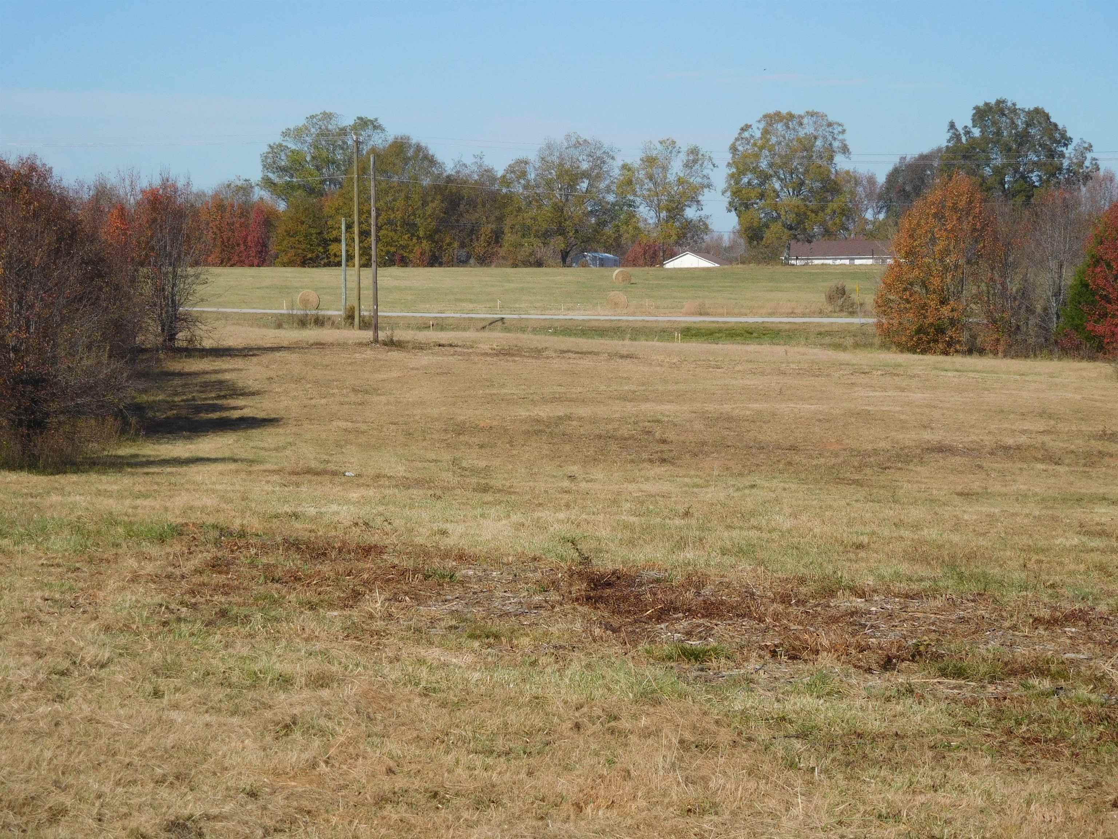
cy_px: 420
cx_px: 559
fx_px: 2907
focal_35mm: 90
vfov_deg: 16.4
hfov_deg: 21.8
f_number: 4.7
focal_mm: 16.1
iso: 125
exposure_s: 1/1000
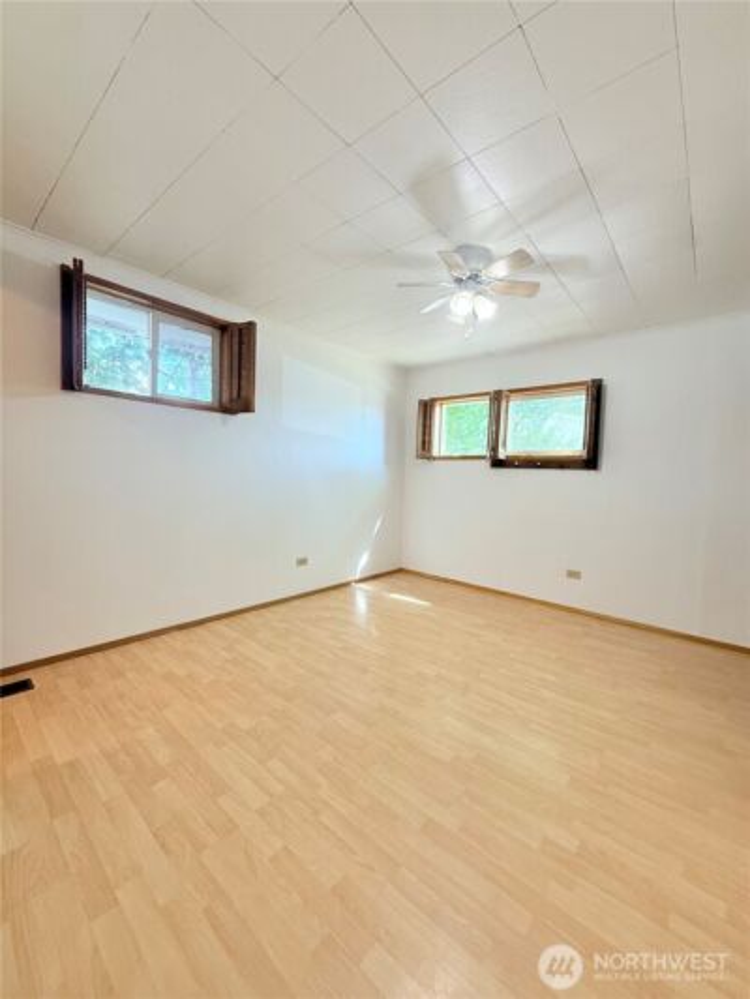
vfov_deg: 102.1
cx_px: 375
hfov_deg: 85.7
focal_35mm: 14
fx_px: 404
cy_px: 500
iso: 200
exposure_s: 1/120
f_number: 2.2
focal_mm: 2.22
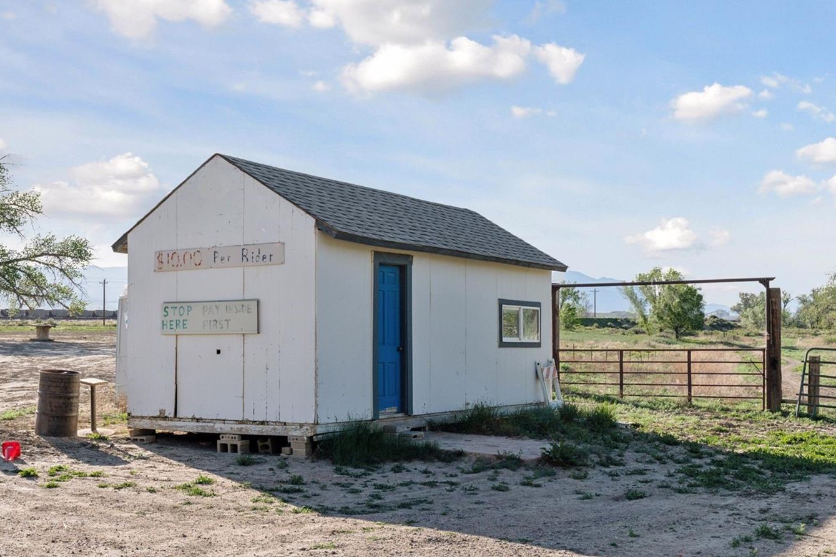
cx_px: 347
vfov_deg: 27.5
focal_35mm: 49
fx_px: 1138
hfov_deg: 40.2
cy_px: 312
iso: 400
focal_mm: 41
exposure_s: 1/800
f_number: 9
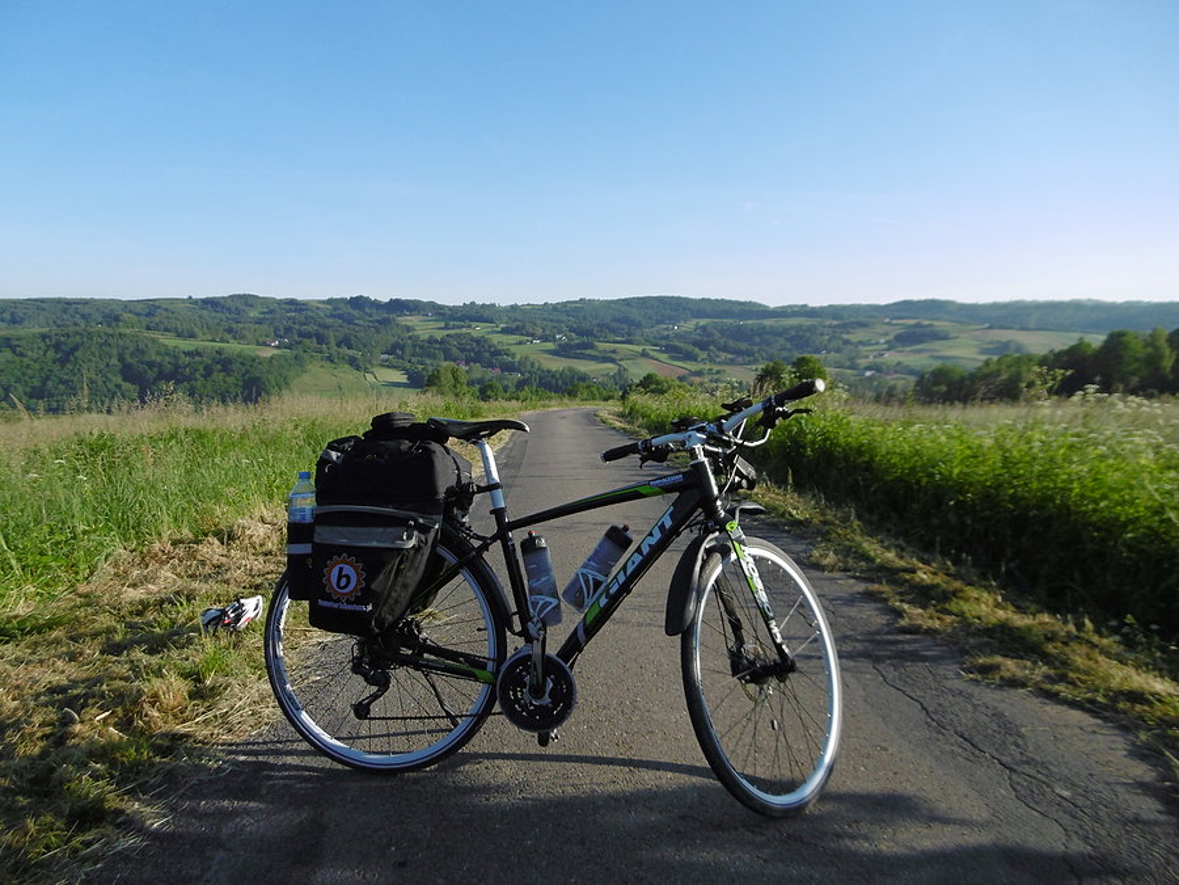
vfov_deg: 56.8
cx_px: 590
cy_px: 442
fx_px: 817
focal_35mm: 24
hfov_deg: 71.6
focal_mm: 4.3
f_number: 3.1
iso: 100
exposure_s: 1/800
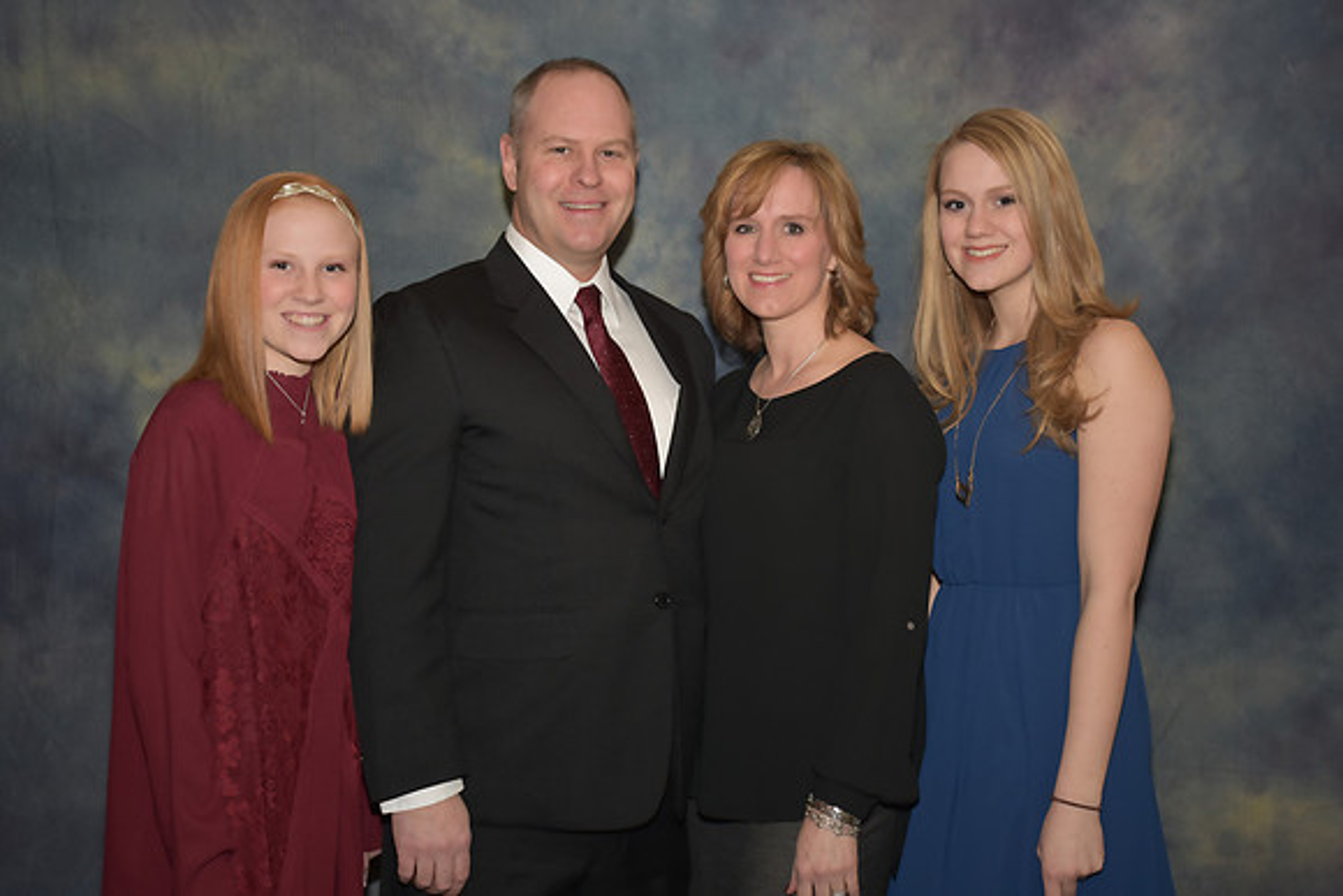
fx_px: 2239
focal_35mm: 60
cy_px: 448
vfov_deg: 22.6
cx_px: 672
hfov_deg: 33.4
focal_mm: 40
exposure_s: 1/60
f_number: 5
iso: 200
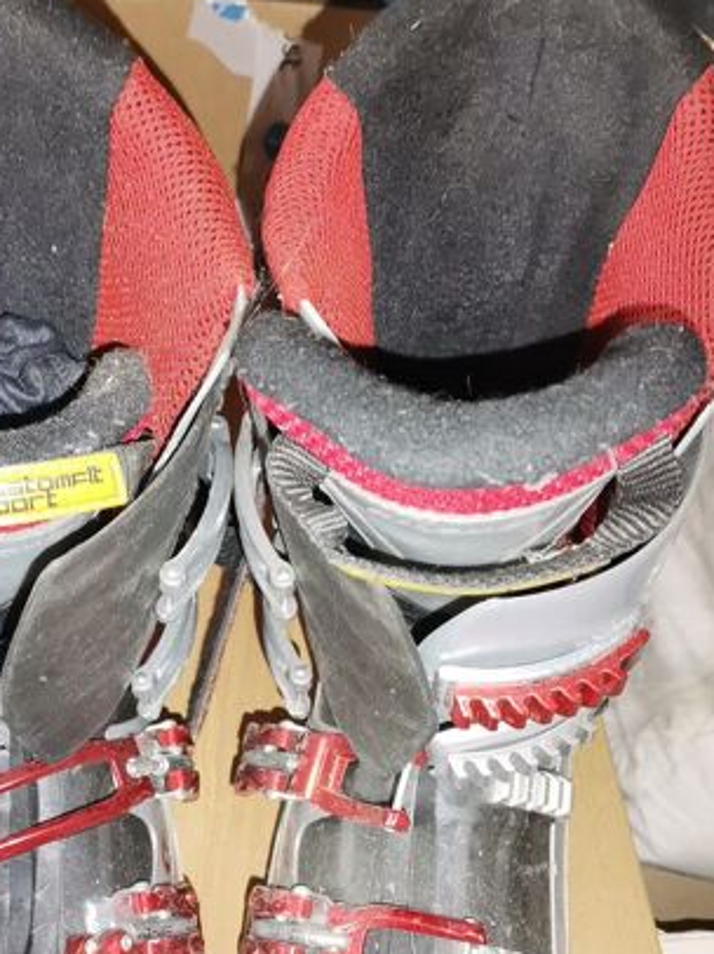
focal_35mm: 41
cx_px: 235
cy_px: 602
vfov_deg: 45.4
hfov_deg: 34.8
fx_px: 1129
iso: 400
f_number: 1.8
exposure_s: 1/33.3
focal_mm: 4.75
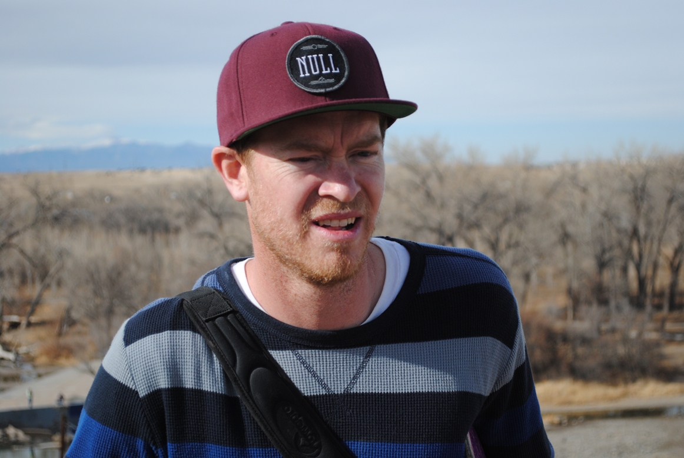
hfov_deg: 24.6
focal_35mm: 82
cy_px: 229
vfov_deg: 16.6
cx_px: 342
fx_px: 1569
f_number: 5.6
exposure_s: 1/800
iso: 200
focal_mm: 55
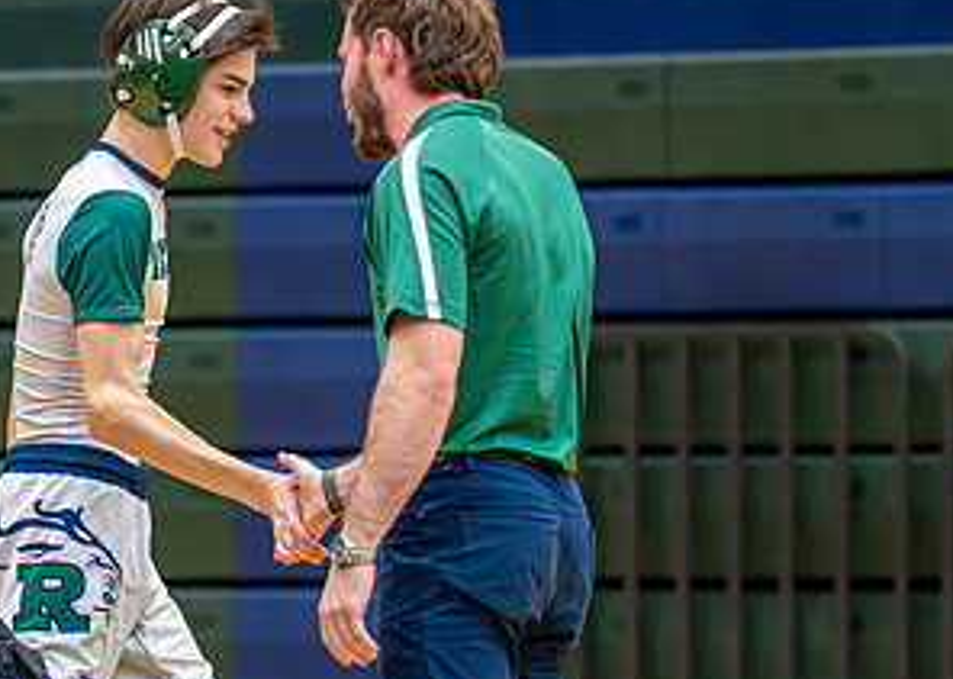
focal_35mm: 439
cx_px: 194
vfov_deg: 3.3
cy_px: 420
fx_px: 11874
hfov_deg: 4.6
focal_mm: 185
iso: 6400
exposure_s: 1/1000
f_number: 2.8
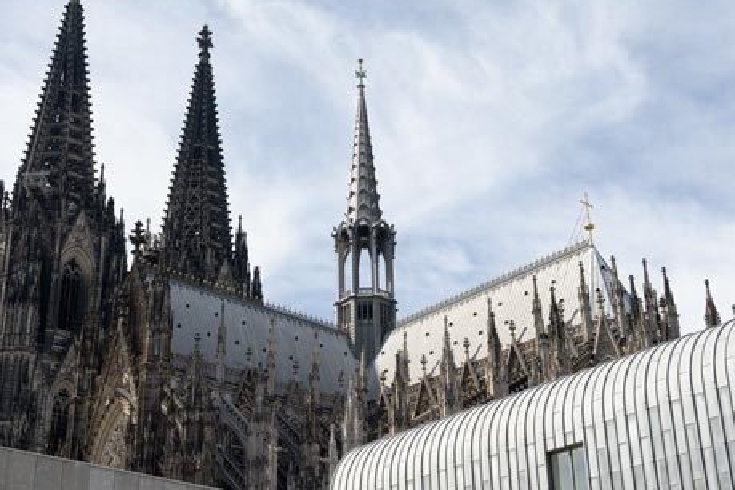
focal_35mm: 64
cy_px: 224
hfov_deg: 31.4
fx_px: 1307
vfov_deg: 21.2
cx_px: 352
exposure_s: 1/2000
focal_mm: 49
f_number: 5.6
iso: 320
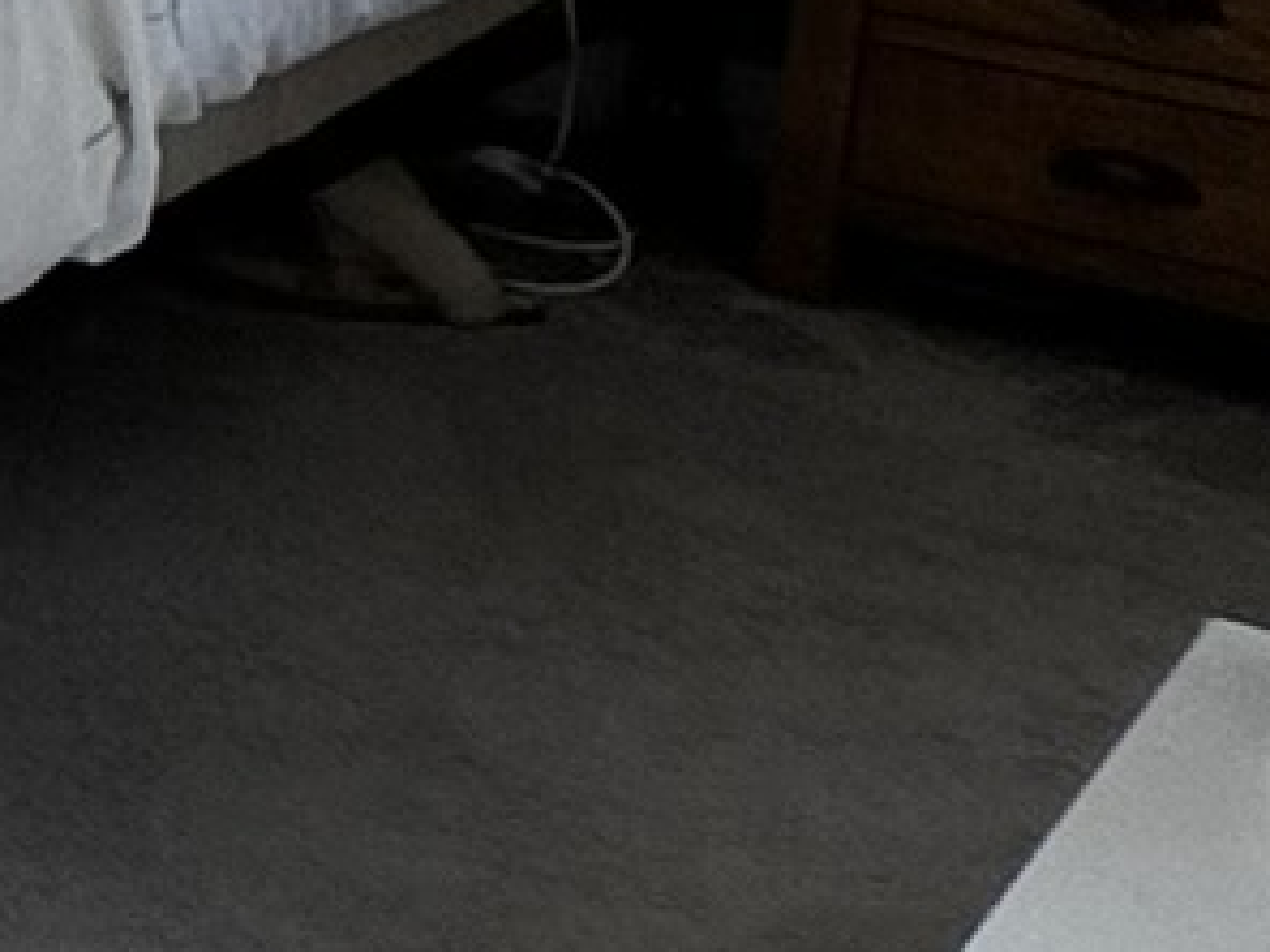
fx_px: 3559
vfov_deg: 13.5
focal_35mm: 97
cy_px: -810
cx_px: -2720
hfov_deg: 10.9
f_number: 2.2
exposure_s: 1/245
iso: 40
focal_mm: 2.22
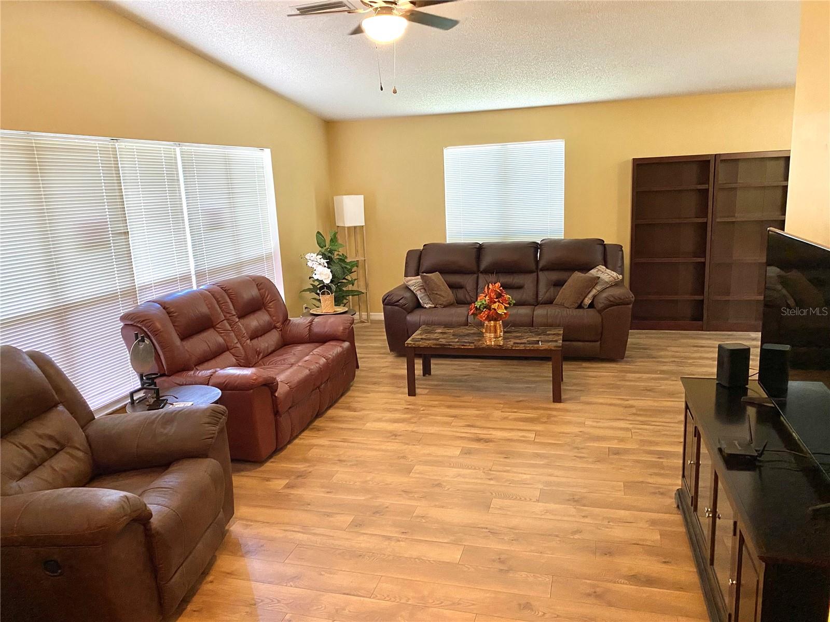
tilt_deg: -13.2
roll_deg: +3.2
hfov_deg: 67.3
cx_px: 415
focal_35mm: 26
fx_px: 623
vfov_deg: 53.1
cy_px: 311
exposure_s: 1/60
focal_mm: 4.25
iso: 500
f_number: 1.8
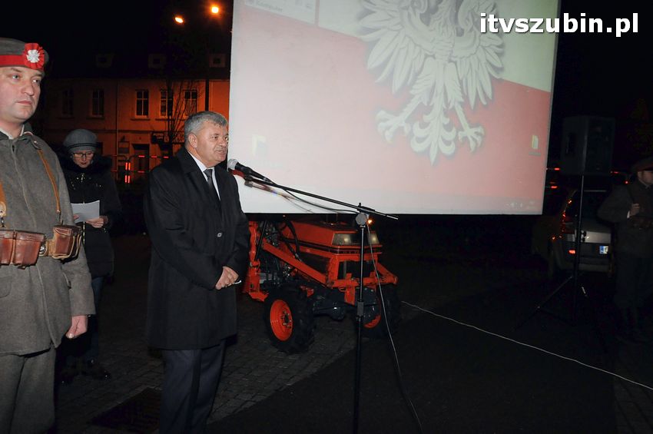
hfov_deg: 59.5
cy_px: 217
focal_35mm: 32
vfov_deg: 41.6
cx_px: 326
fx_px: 571
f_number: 8
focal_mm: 21
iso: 2500
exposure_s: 1/60
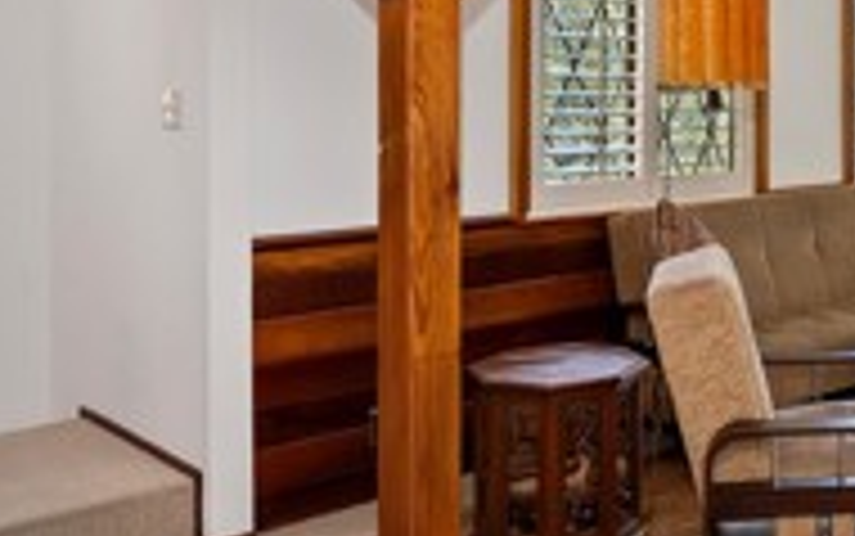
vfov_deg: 26.1
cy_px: 68
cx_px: 882
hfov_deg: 36.9
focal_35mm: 48
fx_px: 1119
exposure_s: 1/20
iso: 250
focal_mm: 14
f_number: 8
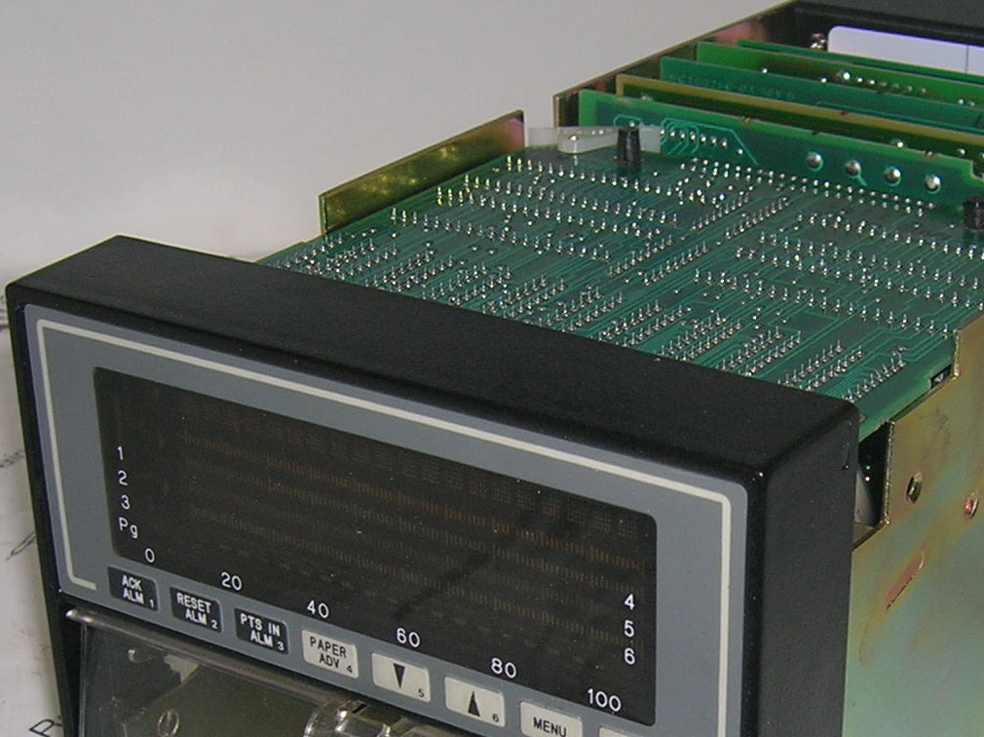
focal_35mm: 77
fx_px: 2187
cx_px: 671
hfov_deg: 25.2
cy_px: 628
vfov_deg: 18.9
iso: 50
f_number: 2.9
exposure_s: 1/60.1
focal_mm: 5.7
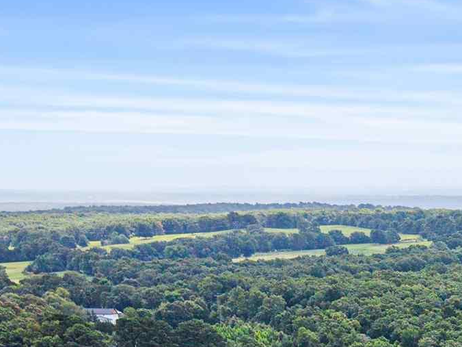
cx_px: 796
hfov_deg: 15.8
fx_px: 1455
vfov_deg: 12.1
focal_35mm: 109
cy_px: 682
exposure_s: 1/120
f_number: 1.8
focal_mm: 8.67
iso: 160
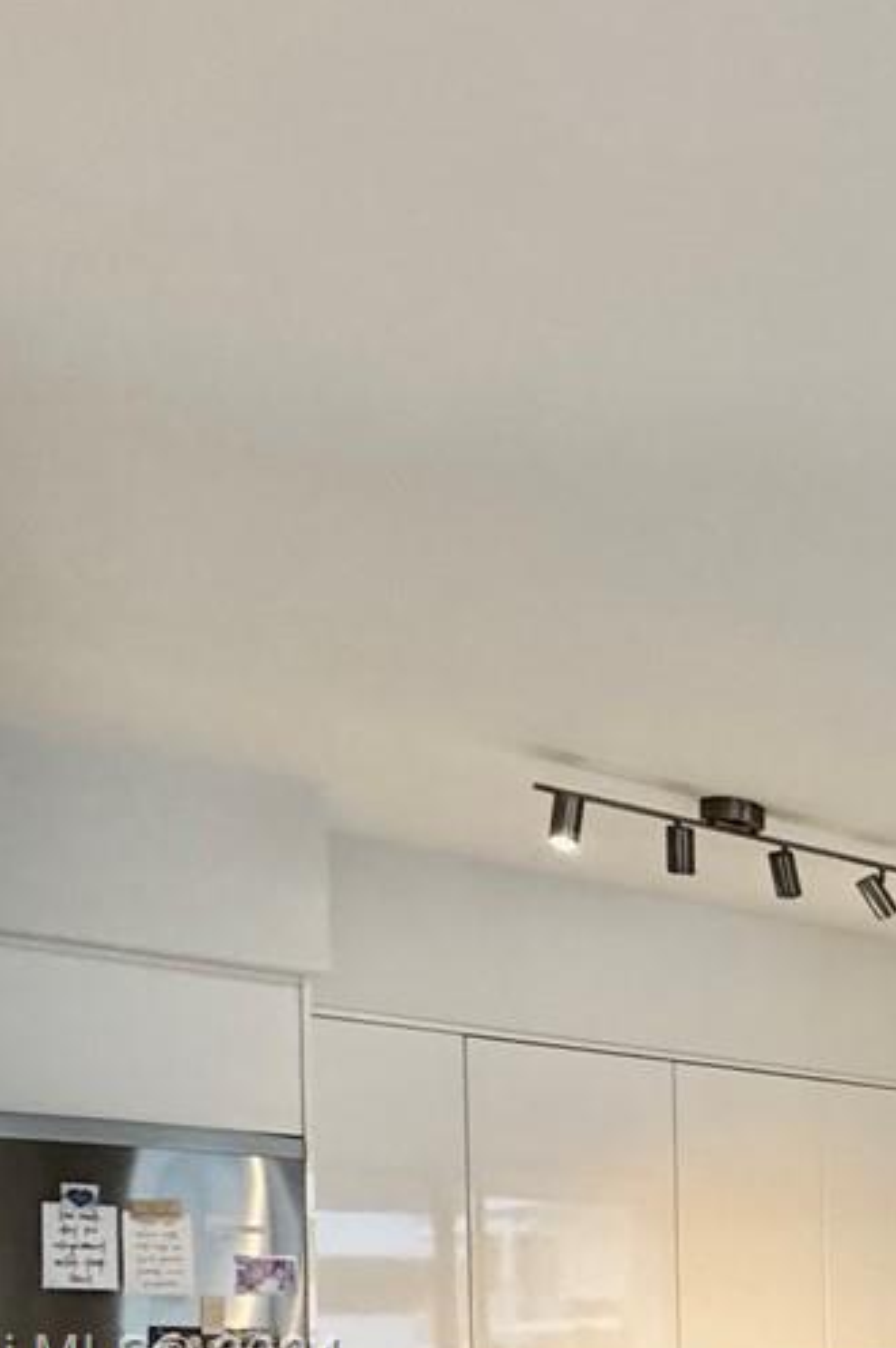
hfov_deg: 20.0
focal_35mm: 47
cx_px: 1645
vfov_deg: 37.3
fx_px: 1757
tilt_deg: -0.6
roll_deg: +1.4
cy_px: 1362
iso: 320
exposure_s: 1/120
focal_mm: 2.22
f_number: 2.2
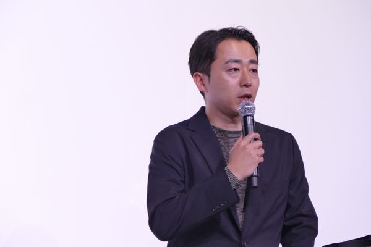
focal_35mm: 196
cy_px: 124
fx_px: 2020
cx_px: 186
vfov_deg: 7.0
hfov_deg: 10.5
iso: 250
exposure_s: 1/100
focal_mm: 71.46
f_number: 4
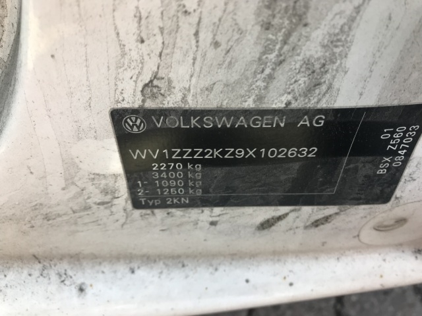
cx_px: 211
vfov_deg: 49.7
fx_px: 341
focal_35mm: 28
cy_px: 158
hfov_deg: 63.4
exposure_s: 1/100
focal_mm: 3.99
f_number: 1.8
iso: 32
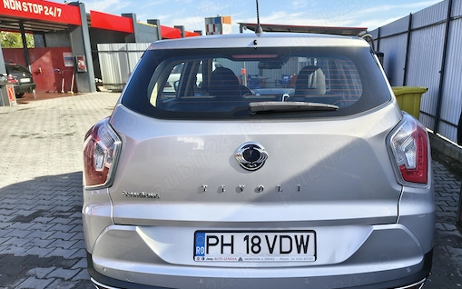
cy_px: 166
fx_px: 378
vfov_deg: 41.7
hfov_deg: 62.5
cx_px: 270
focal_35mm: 30
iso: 100
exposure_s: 1/362
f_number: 1.8
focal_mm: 5.56
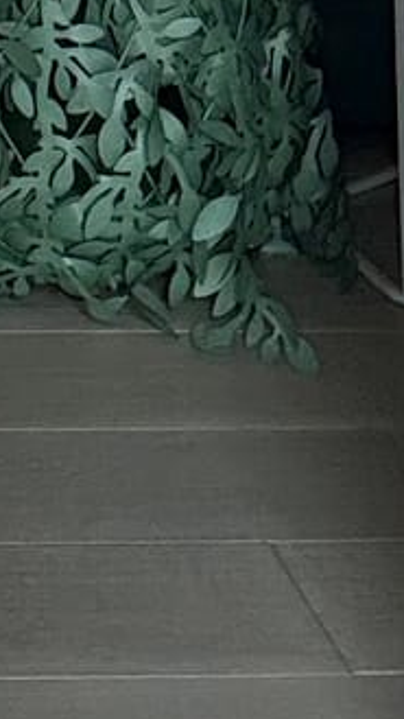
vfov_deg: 12.3
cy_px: -828
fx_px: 2838
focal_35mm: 149
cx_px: -545
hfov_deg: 7.6
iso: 80
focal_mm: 2.69
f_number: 1.9
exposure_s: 1/121
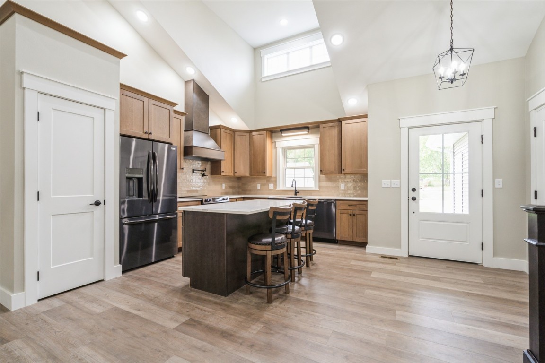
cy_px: 182
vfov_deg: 73.7
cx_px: 272
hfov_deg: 96.7
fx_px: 242
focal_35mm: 16
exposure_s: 1/10
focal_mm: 16
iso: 400
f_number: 9
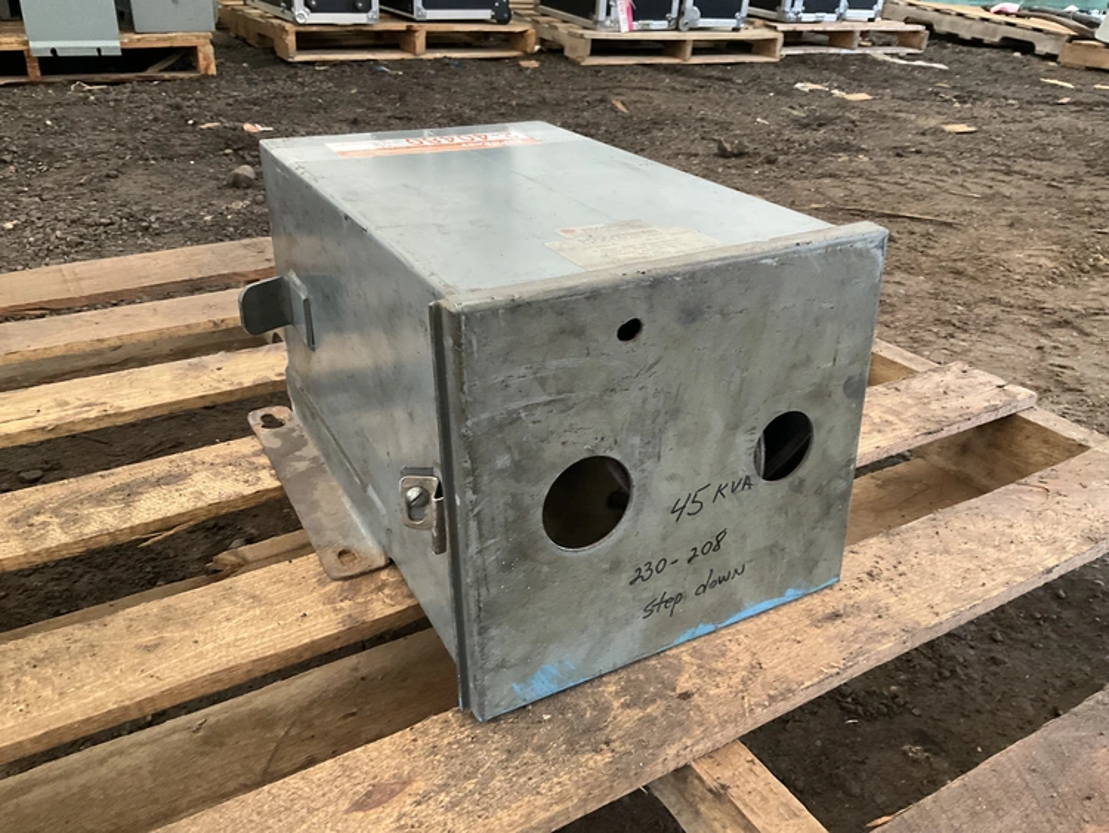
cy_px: 416
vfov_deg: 48.3
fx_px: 929
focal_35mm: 29
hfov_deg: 61.6
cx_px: 554
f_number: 1.8
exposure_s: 1/60
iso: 250
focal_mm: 3
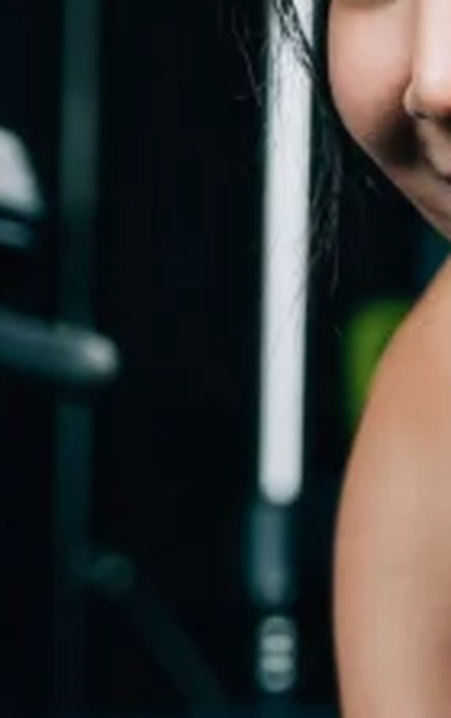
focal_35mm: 229
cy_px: 510
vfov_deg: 9.1
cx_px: 1053
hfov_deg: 5.6
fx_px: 4489
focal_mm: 49
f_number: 2.8
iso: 320
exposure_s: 1/400
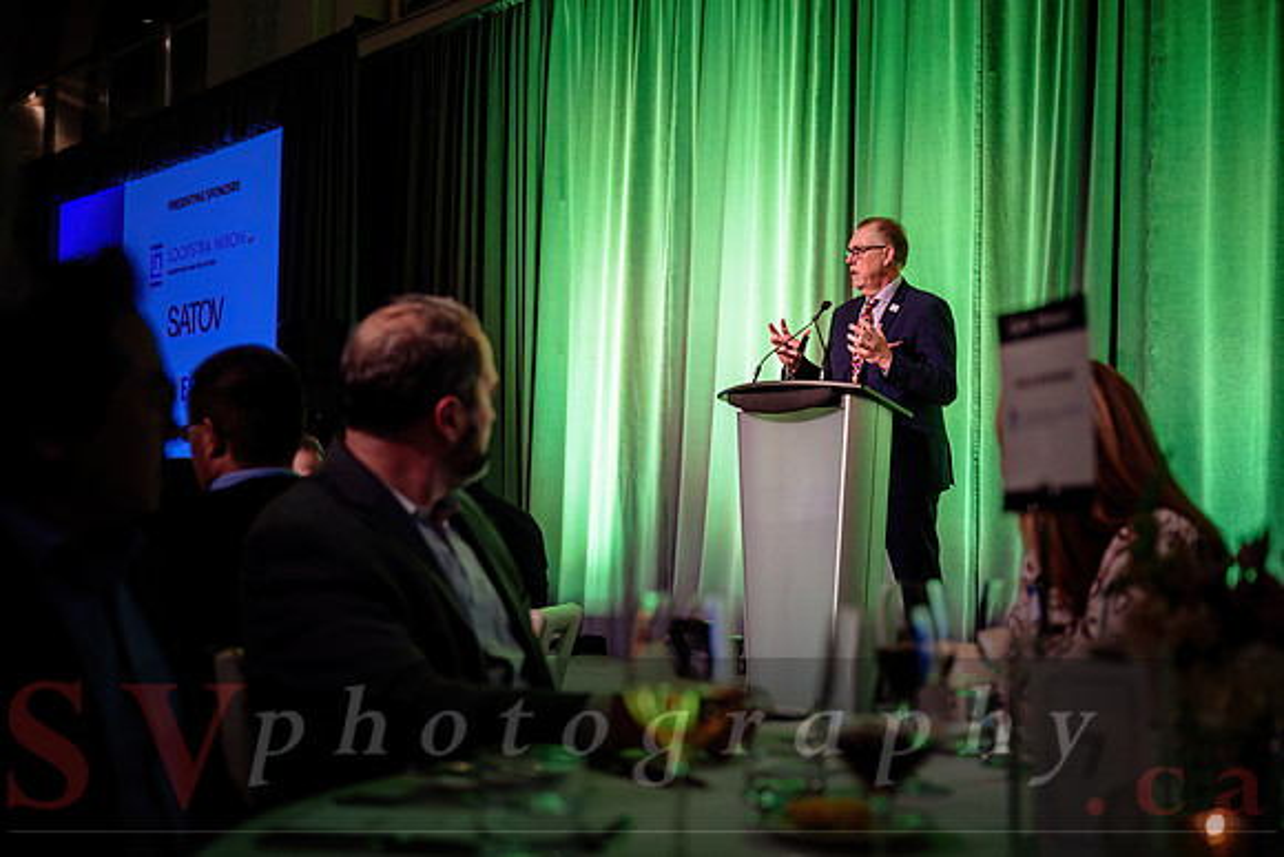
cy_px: 428
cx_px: 642
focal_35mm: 44
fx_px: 1570
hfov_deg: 44.5
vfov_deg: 30.5
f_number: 2.8
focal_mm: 44
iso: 1000
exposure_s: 1/160
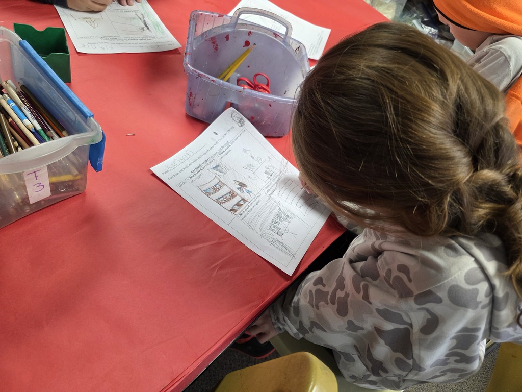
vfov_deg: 58.9
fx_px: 347
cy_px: 196
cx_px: 261
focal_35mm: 23
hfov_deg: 73.9
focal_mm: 6.3
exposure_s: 1/120
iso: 250
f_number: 1.7
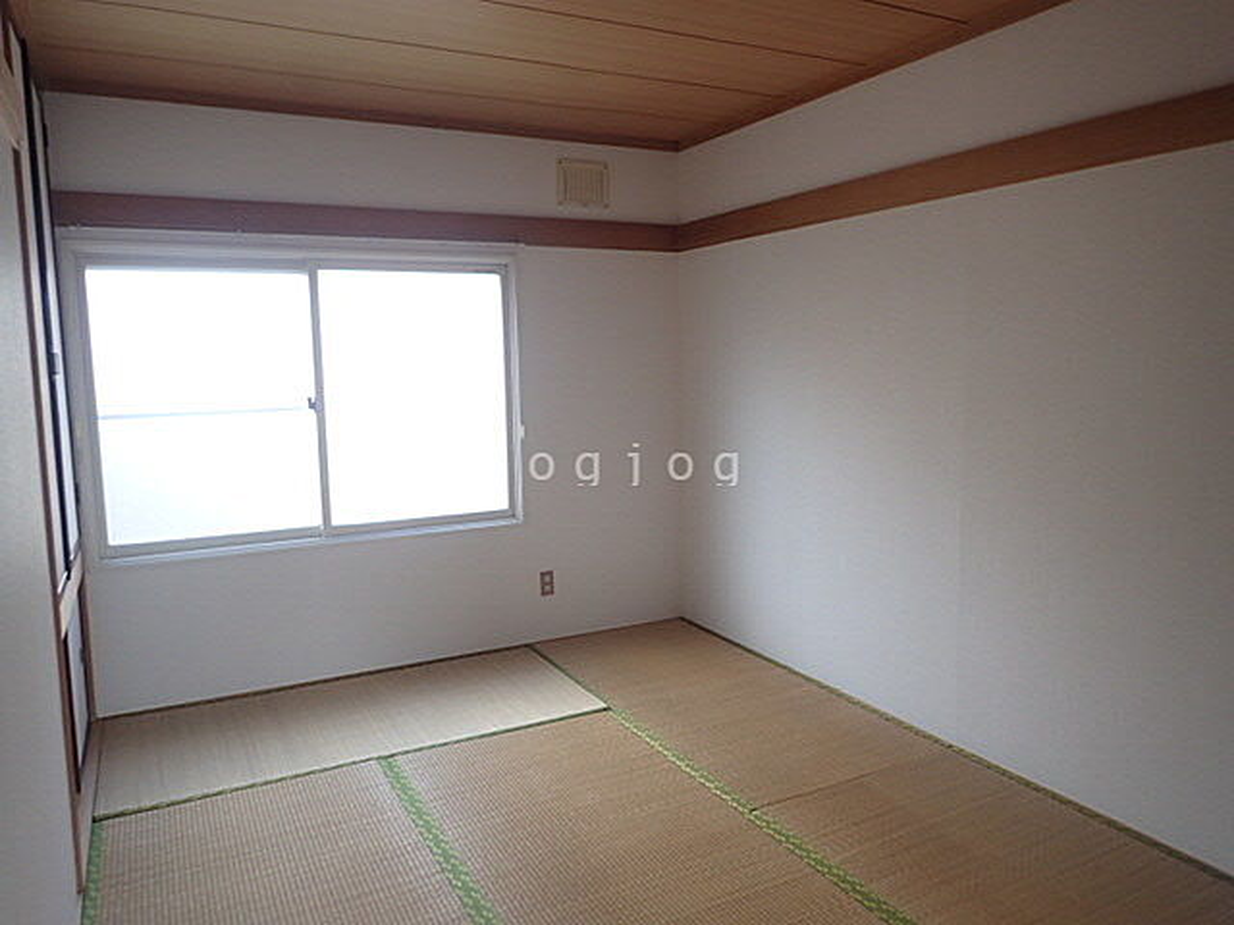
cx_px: 617
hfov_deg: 69.4
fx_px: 891
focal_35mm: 25
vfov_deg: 54.9
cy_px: 462
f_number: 2
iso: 125
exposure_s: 1/60
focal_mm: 4.5
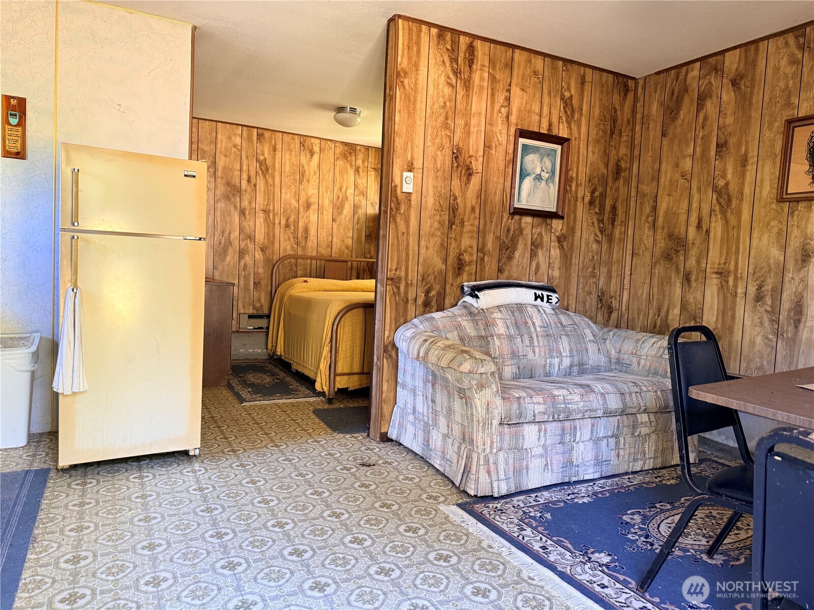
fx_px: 564
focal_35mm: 24
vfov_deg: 56.8
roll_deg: -2.3
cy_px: 305
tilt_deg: -3.1
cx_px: 407
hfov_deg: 71.6
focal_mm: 6.76
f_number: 1.78
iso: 320
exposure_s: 1/60
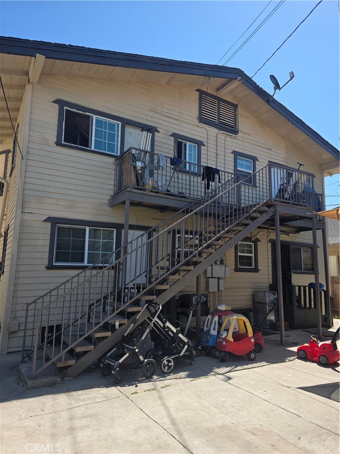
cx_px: 170
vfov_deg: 73.9
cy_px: 227
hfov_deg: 58.9
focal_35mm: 23
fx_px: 301
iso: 80
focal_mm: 6.3
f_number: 1.7
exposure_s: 1/3273
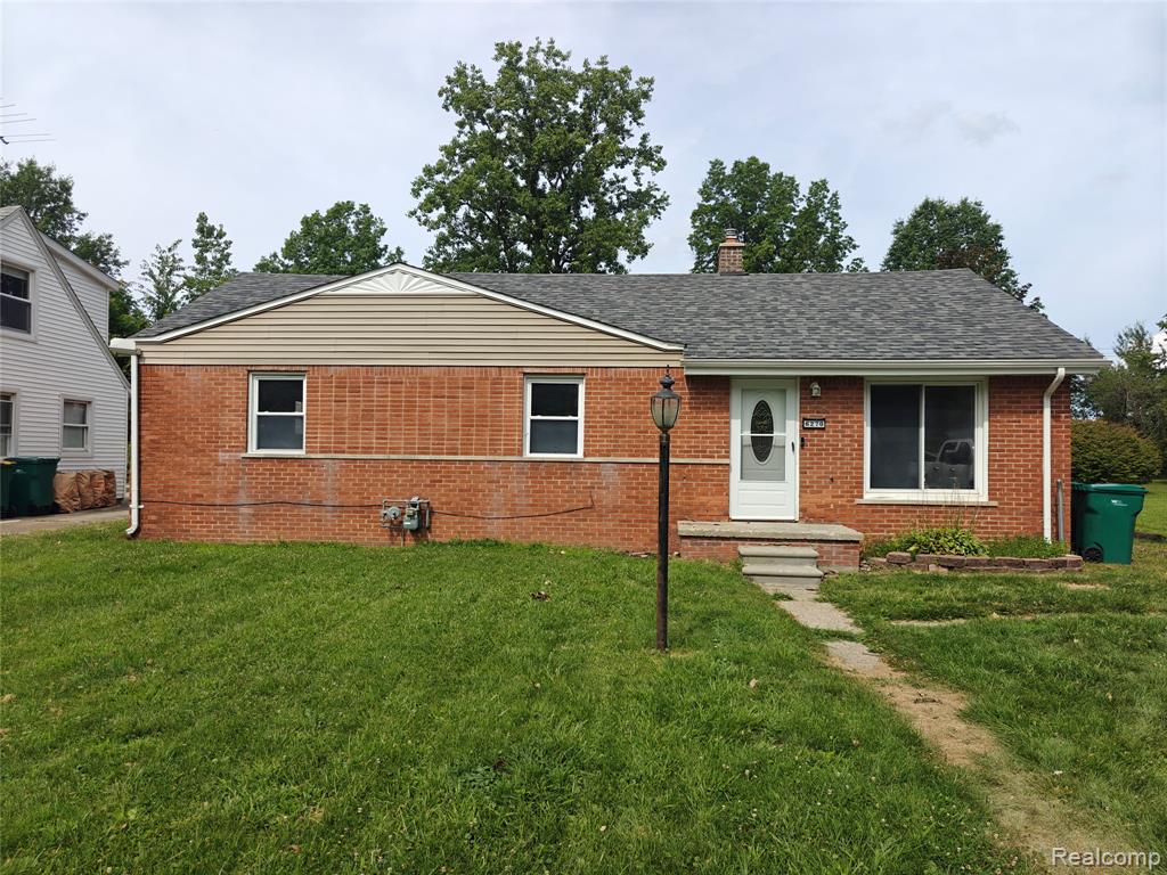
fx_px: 775
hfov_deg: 73.9
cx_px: 584
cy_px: 438
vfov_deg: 58.9
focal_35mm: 23
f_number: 4
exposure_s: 1/1661
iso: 50
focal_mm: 6.06
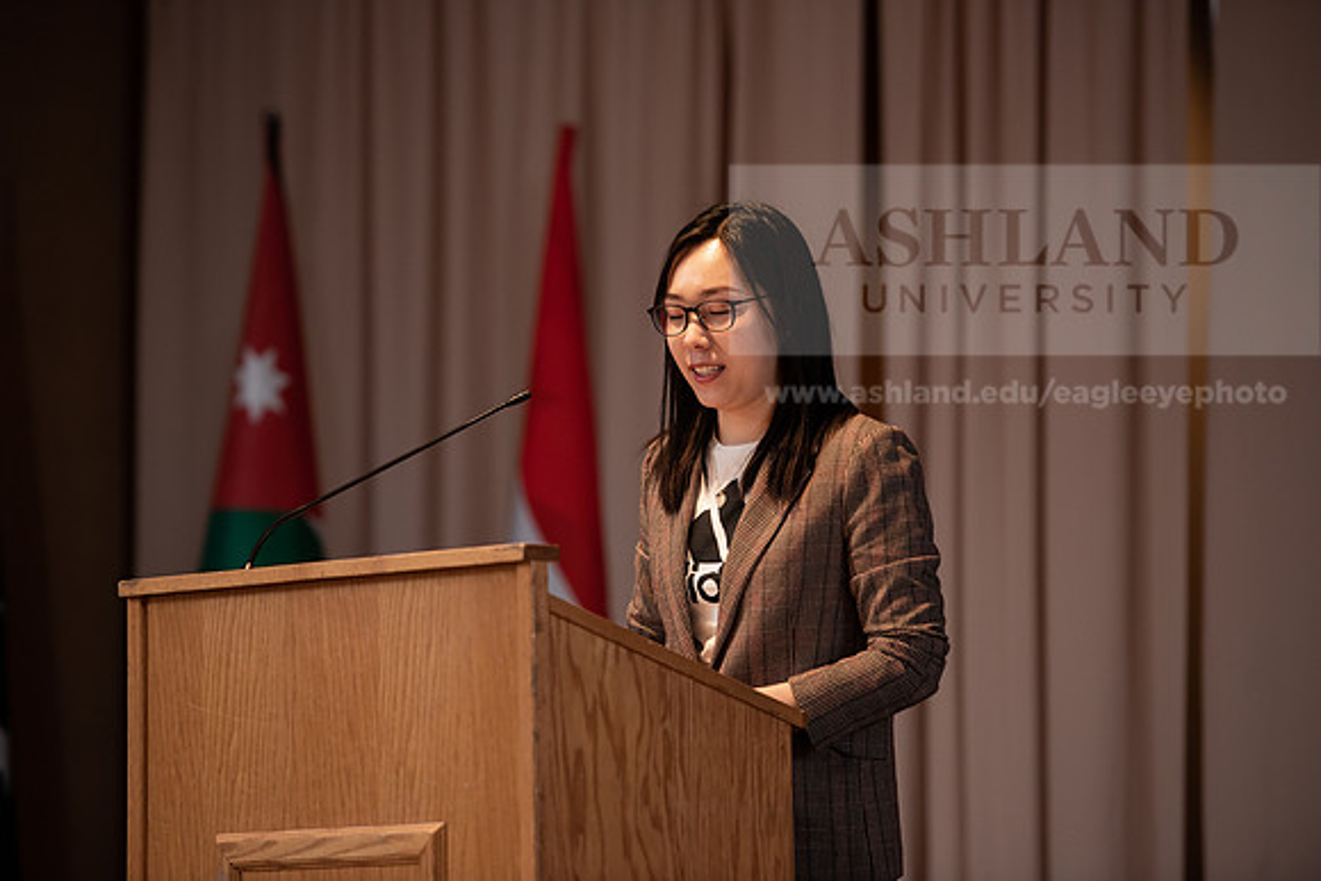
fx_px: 6056
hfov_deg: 12.4
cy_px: 440
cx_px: 660
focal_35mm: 165
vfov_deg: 8.3
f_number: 3.2
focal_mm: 165
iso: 1250
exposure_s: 1/200
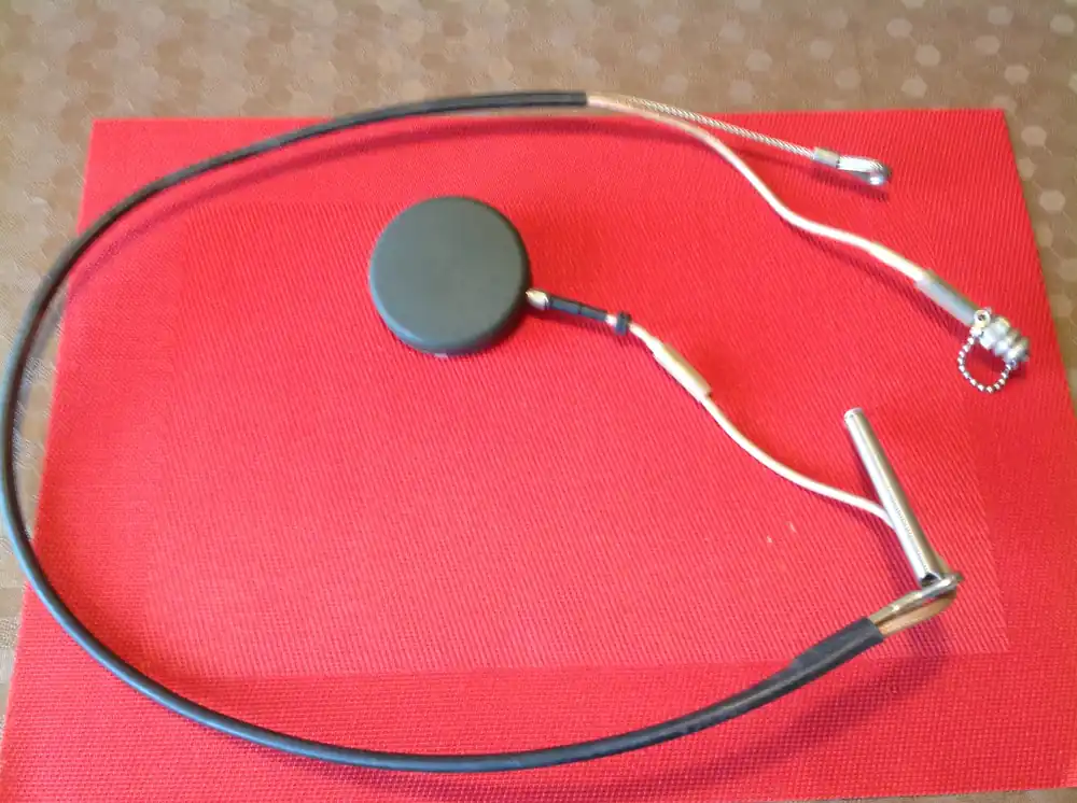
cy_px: 402
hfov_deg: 52.7
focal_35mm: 35
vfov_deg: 40.6
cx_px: 538
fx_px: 1087
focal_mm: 4.28
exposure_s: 1/15
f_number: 2.4
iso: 125
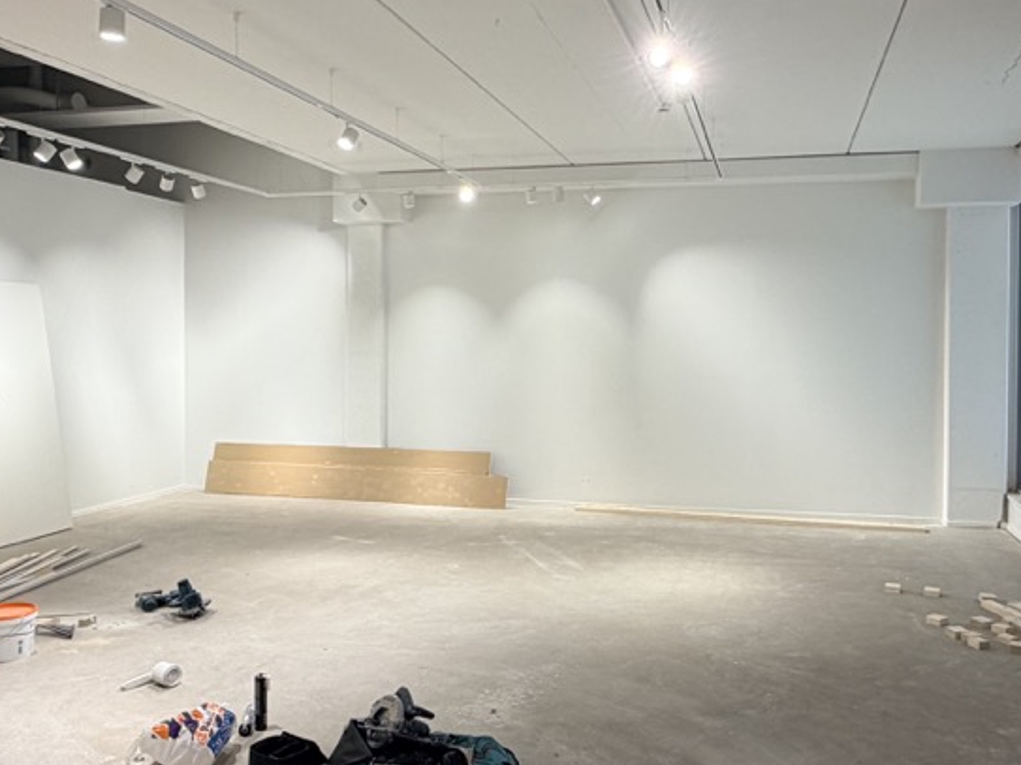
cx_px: 551
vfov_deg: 42.9
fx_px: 973
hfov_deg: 55.3
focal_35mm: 33
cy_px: 348
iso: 80
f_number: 2.2
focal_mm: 2.22
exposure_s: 1/100
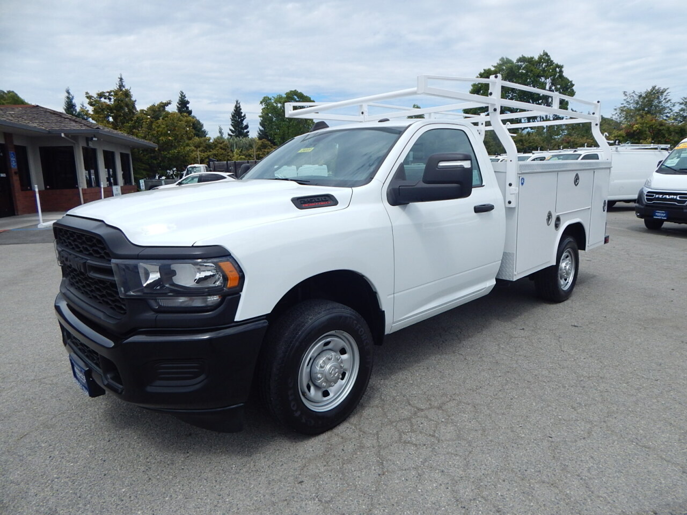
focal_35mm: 22
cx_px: 344
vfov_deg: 61.1
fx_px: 437
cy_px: 258
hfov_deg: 76.4
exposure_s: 1/800
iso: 125
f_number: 6
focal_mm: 4
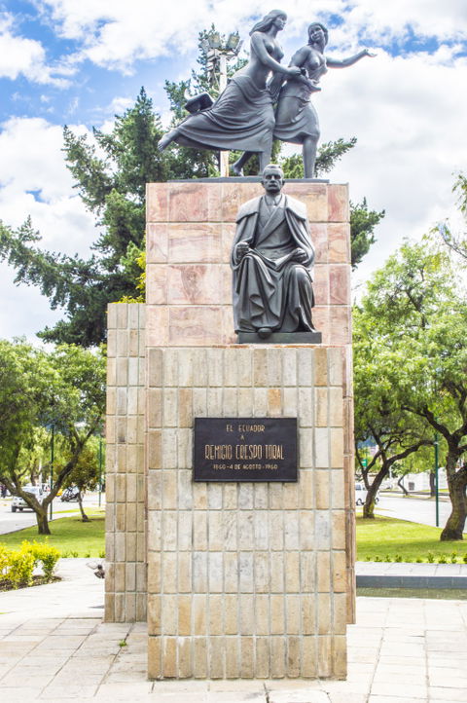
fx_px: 936
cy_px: 352
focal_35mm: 48
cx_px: 234
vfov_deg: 41.1
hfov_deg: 28.0
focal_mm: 32
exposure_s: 1/125
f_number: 14
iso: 200
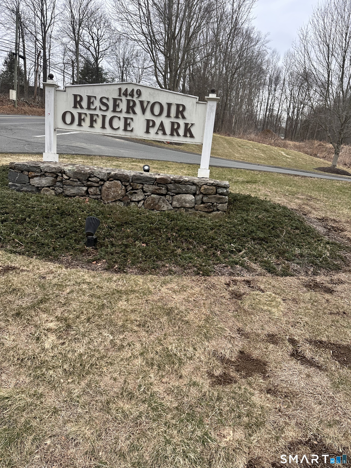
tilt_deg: -12.8
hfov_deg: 56.8
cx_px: 176
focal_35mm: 24
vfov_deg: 71.6
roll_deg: -3.4
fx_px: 324
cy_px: 234
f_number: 1.78
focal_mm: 6.86
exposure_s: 1/762
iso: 80
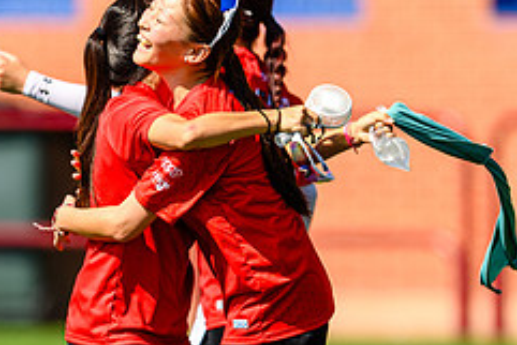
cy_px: 226
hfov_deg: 2.1
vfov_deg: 1.4
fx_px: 13838
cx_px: 215
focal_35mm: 963
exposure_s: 1/1600
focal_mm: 400
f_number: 3.2
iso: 100
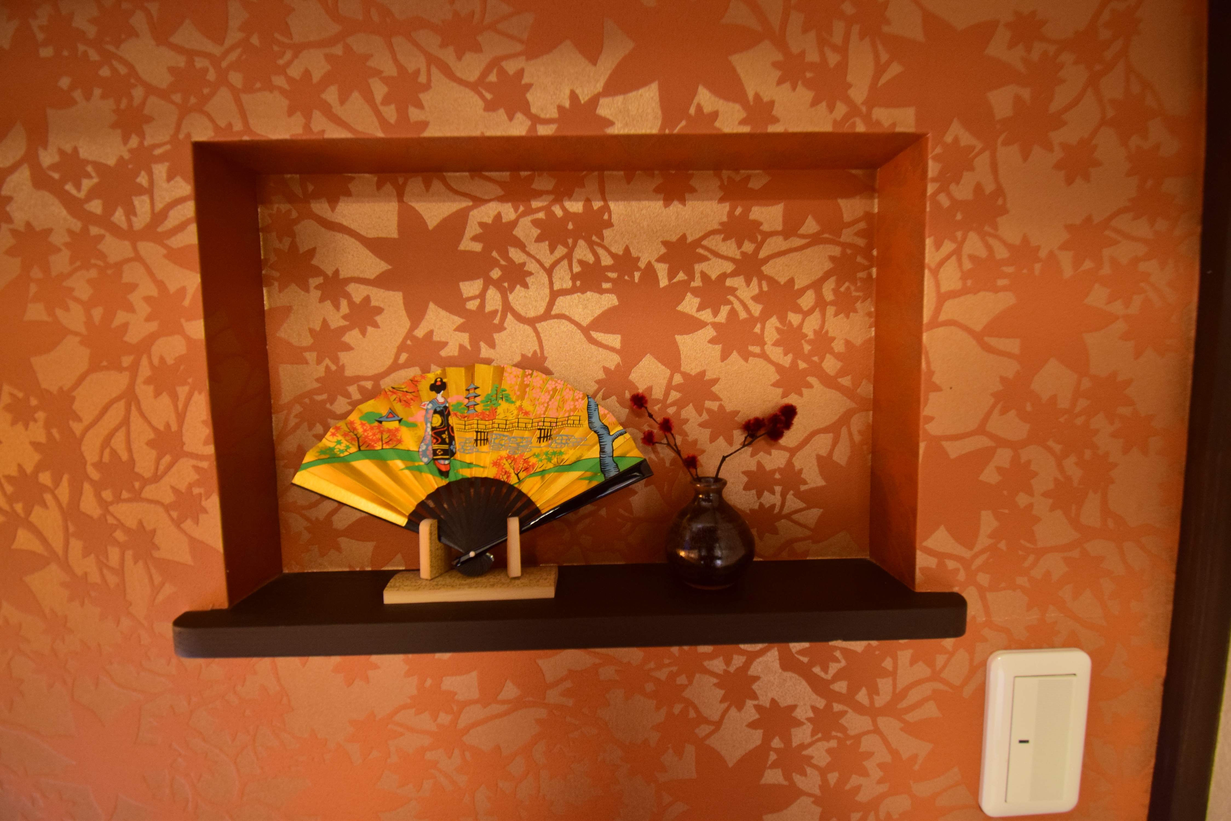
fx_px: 513
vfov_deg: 77.4
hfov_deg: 100.4
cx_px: 616
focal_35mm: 15
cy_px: 410
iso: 800
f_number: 4.5
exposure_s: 1/8
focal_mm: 10
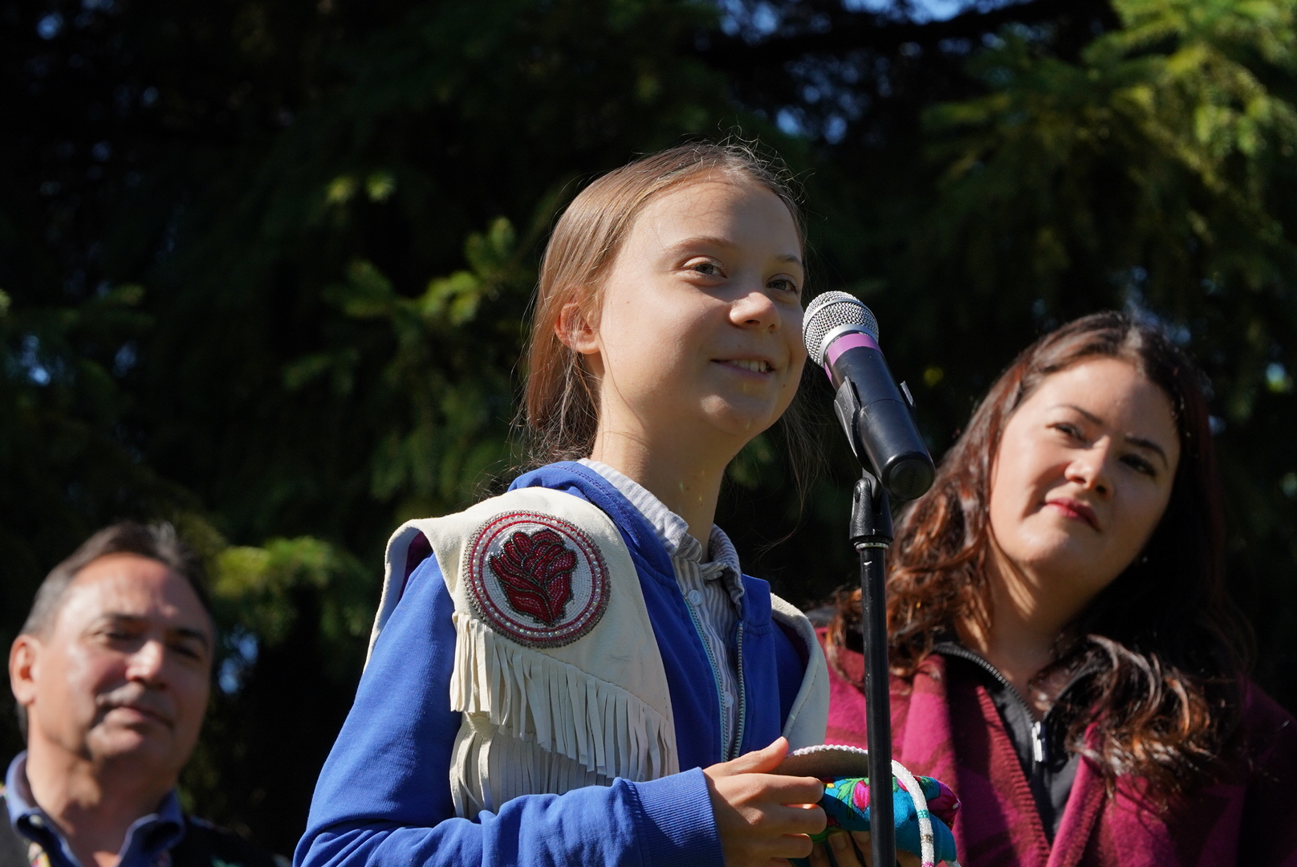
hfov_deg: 9.7
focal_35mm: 212
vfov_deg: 6.5
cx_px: 648
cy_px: 434
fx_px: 7643
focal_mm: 141.4
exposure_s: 1/1250
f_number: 7.1
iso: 400
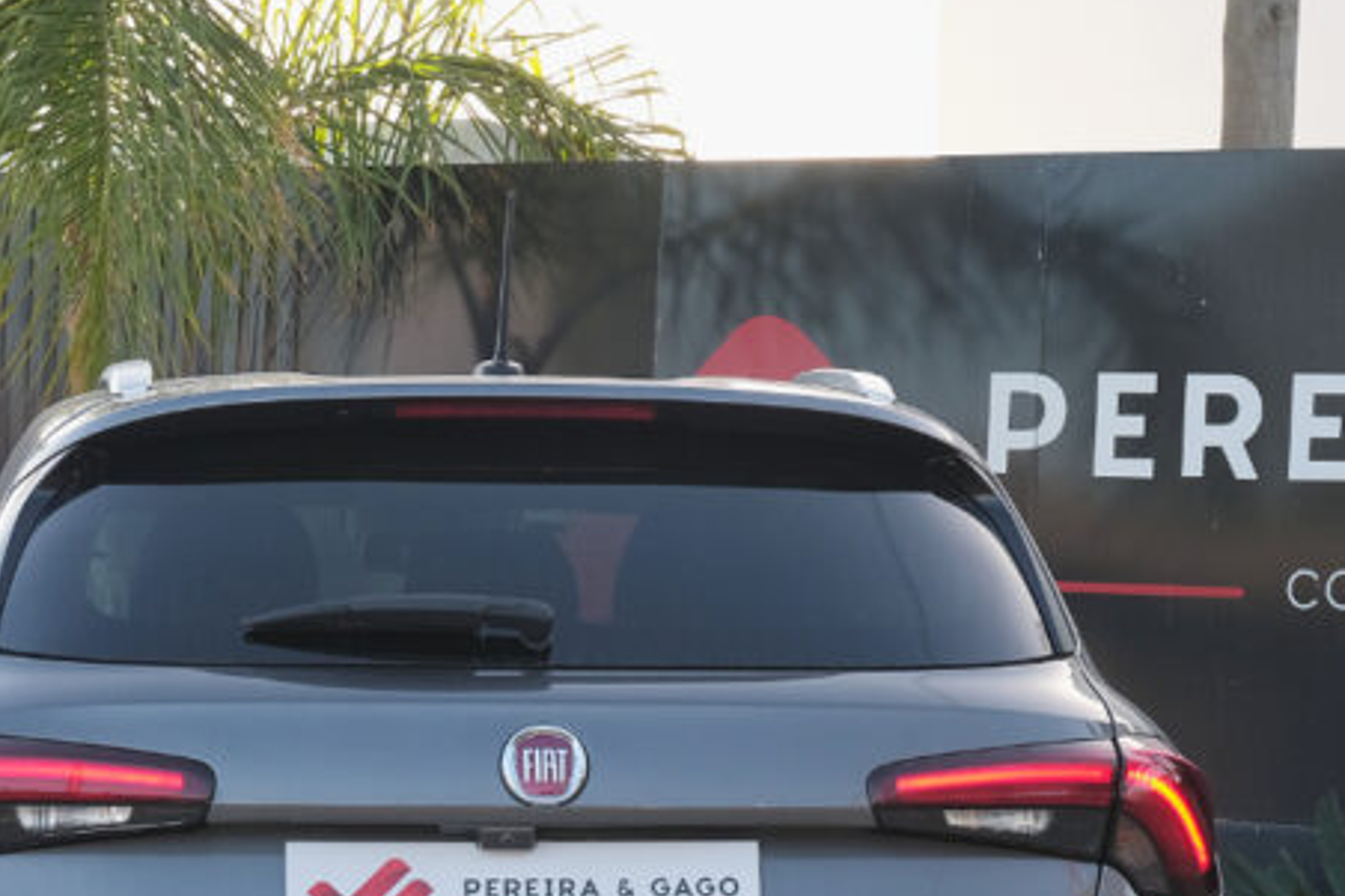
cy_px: 930
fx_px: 4743
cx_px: 515
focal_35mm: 127
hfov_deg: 16.1
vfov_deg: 10.7
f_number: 9
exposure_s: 1/50
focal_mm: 37.4
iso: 160
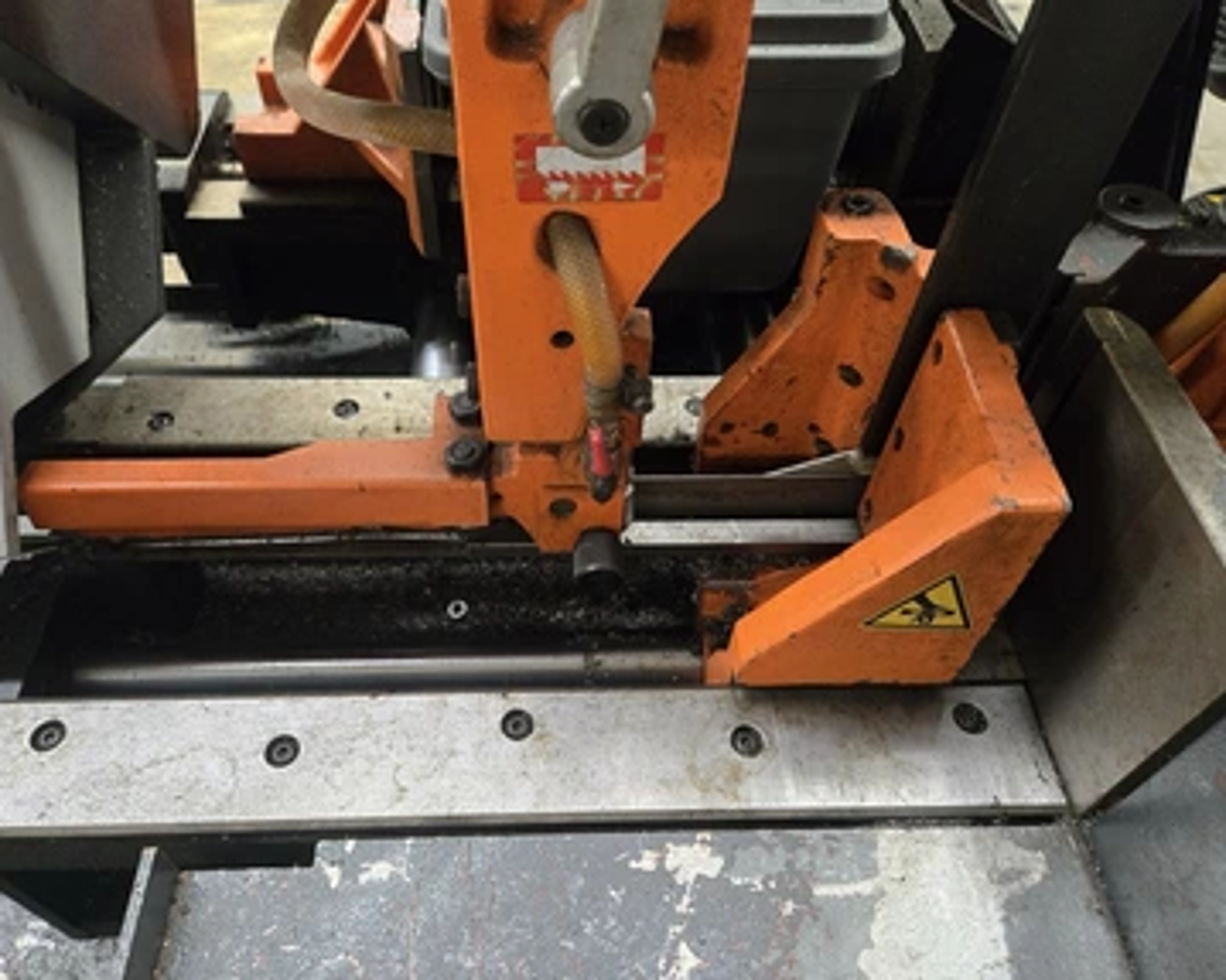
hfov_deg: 68.1
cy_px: 481
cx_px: 587
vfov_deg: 56.8
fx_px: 907
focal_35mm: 25
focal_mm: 5.4
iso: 800
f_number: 1.8
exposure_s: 1/120
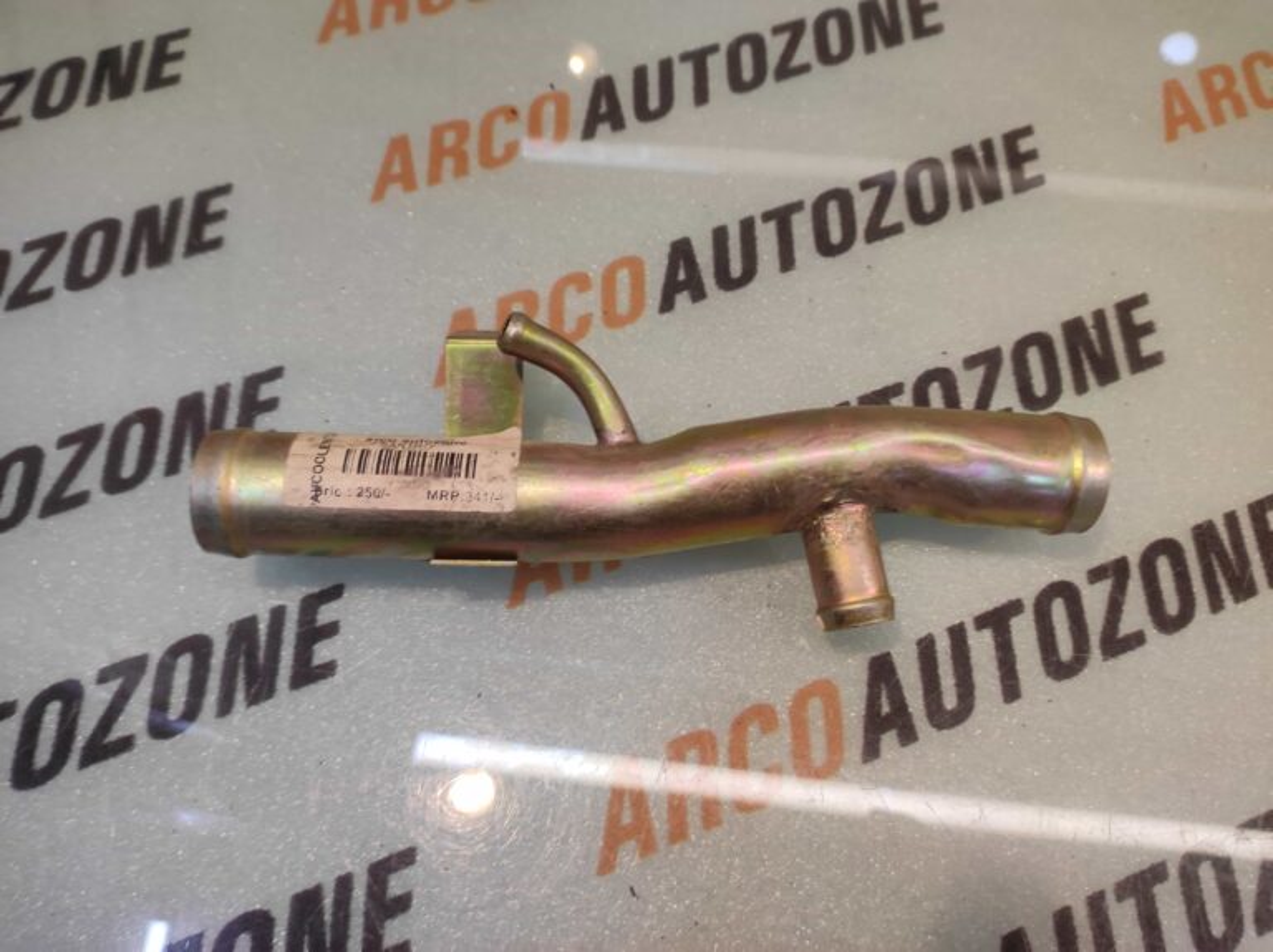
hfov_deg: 91.1
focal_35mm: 17
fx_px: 625
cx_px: 636
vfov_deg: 74.7
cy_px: 476
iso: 83
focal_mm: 4.74
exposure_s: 1/33
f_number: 1.79
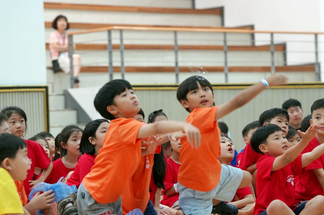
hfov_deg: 14.3
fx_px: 1295
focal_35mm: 144
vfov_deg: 9.5
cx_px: 189
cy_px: 99
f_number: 4
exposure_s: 1/160
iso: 1250
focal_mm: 122
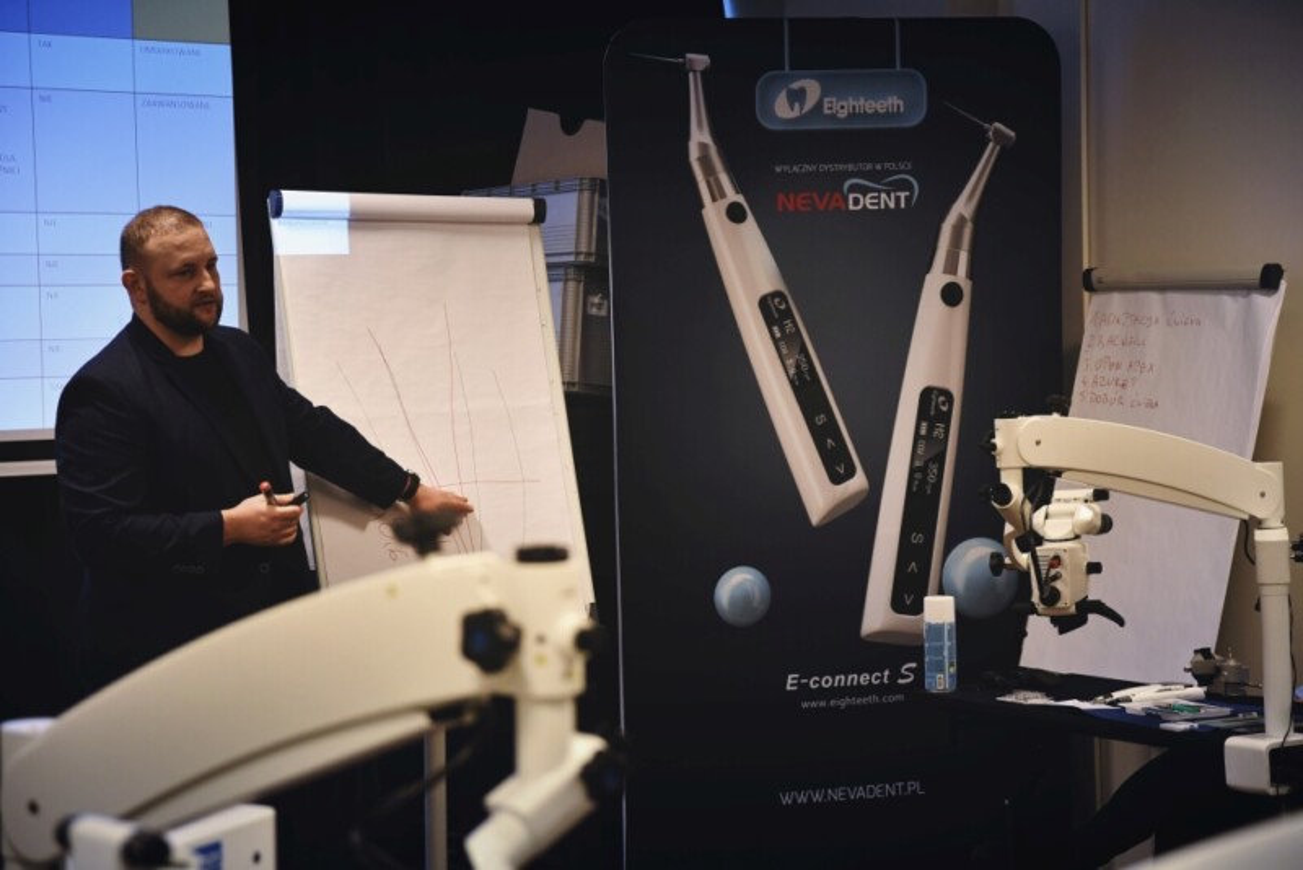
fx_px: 3150
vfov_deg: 15.7
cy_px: 435
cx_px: 652
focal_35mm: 87
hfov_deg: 23.4
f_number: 4
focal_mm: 58
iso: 1600
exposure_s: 1/125
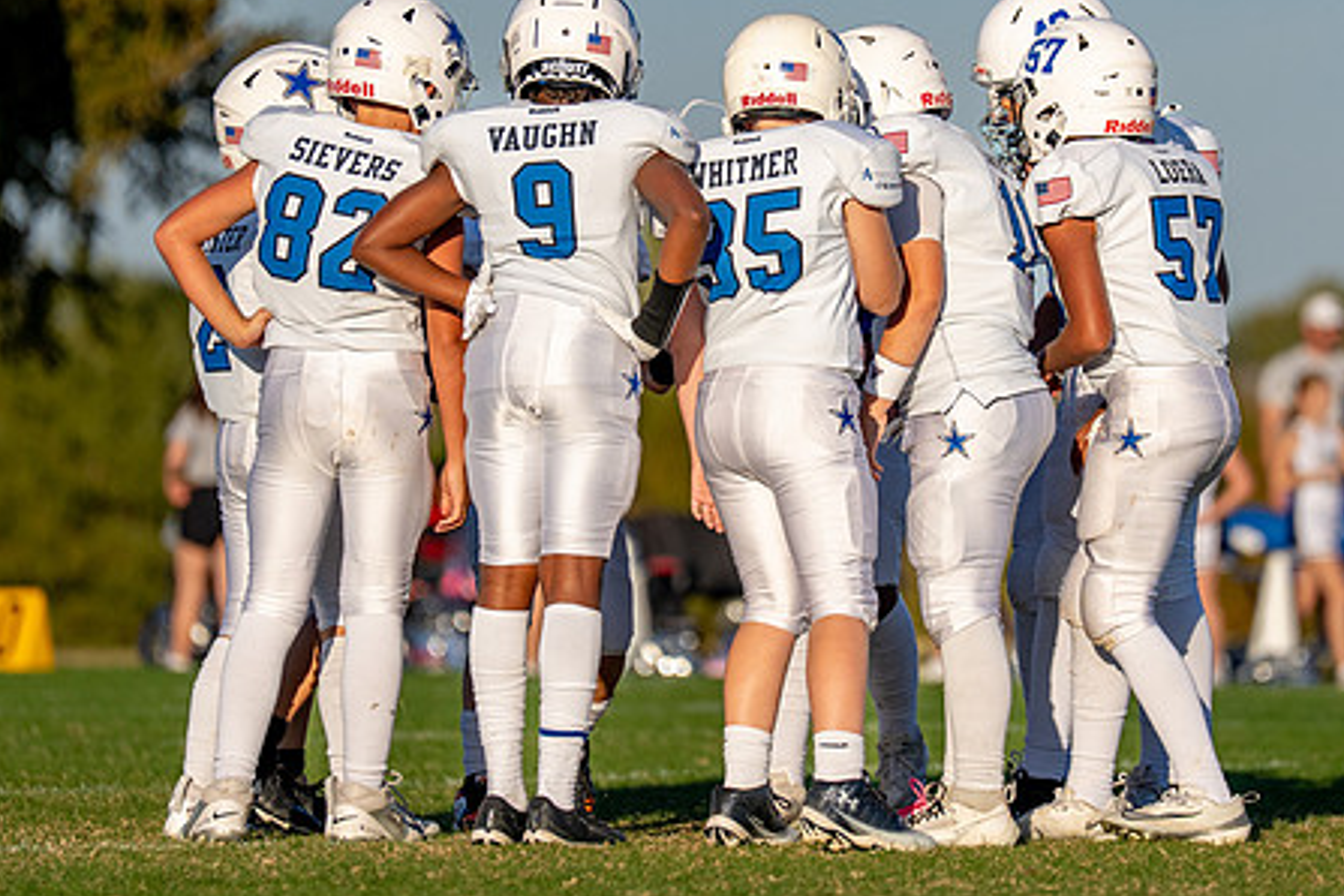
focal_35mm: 437
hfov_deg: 4.7
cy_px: 296
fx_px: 16313
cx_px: 851
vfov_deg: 3.1
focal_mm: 200
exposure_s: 1/5000
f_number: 2.8
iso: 200
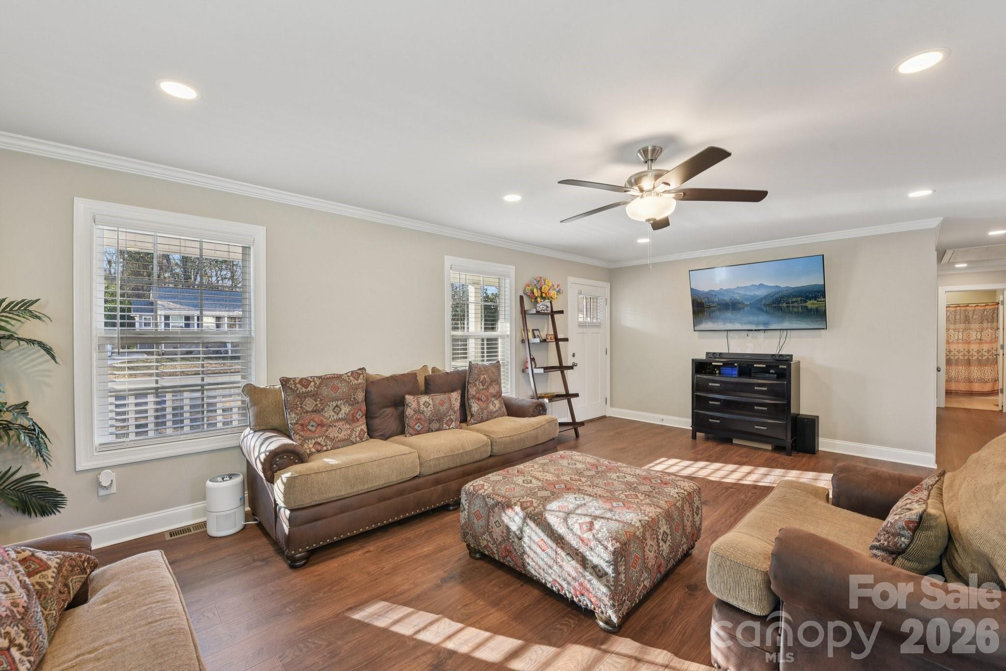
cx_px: 503
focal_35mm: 15
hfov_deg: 100.4
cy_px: 336
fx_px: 419
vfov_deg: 77.4
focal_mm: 15
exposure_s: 1/10
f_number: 8
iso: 200
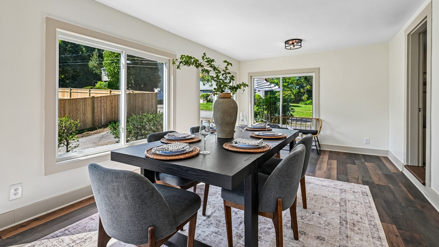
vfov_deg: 63.4
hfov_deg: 95.9
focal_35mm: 17
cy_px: 101
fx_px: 198
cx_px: 220
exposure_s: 1/100
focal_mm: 16
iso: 400
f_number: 8
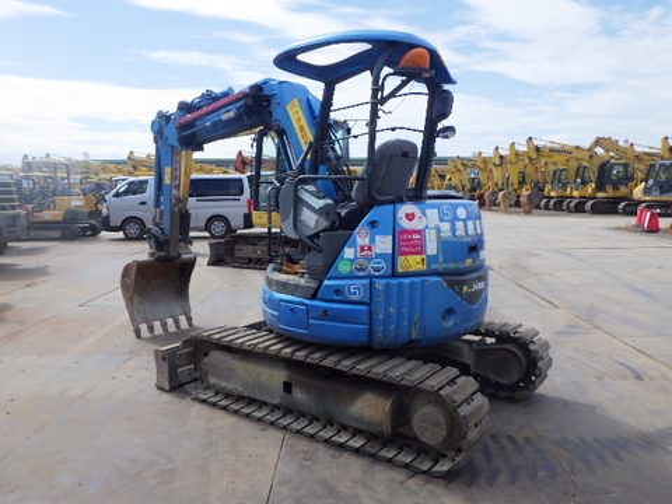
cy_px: 252
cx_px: 336
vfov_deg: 49.7
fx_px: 544
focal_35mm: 28
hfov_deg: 63.4
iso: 250
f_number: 4.2
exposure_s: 1/1500
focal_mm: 5
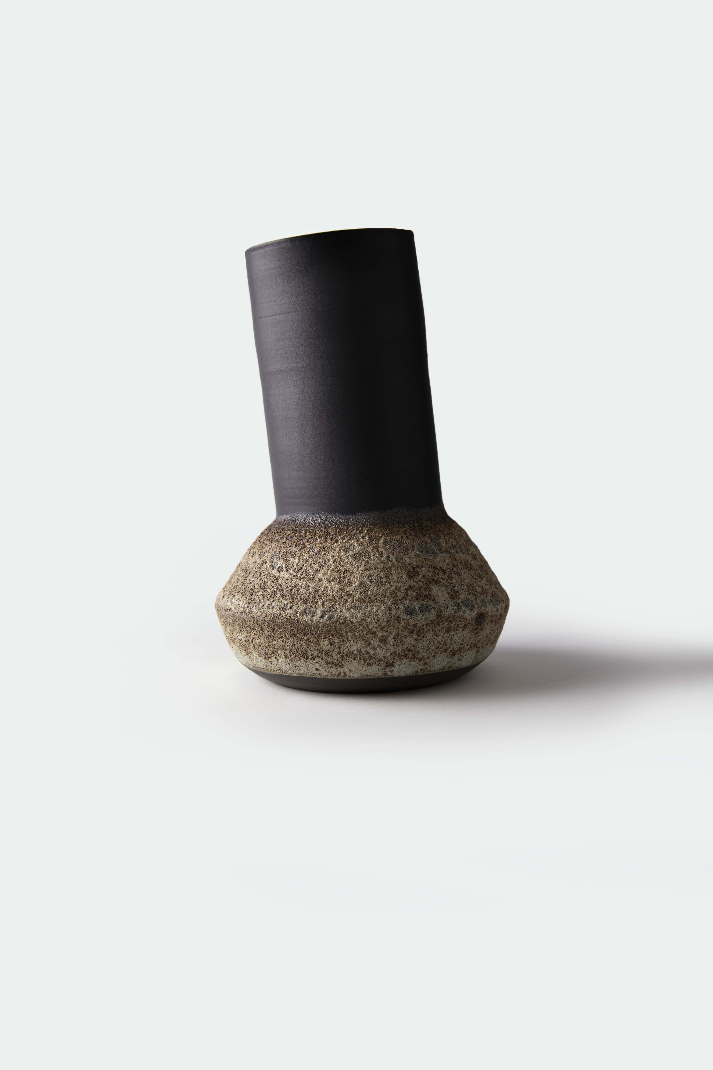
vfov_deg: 50.7
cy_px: 535
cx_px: 356
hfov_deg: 35.1
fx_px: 1129
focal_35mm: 38
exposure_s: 1/60
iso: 100
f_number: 5.6
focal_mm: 38
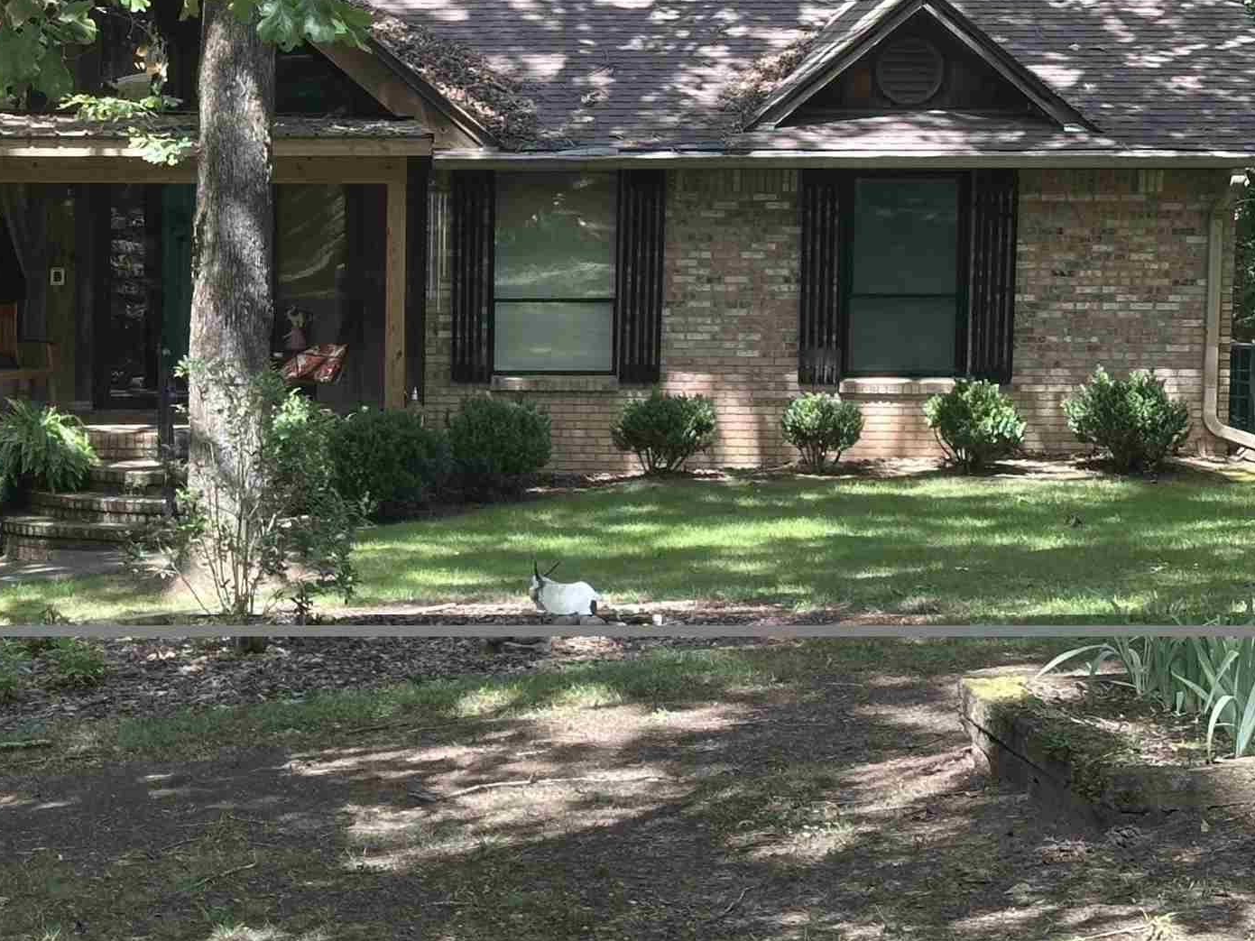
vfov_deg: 14.0
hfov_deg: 18.2
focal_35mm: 106
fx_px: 3843
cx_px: 104
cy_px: 444
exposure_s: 1/332
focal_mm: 6.86
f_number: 1.78
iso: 64
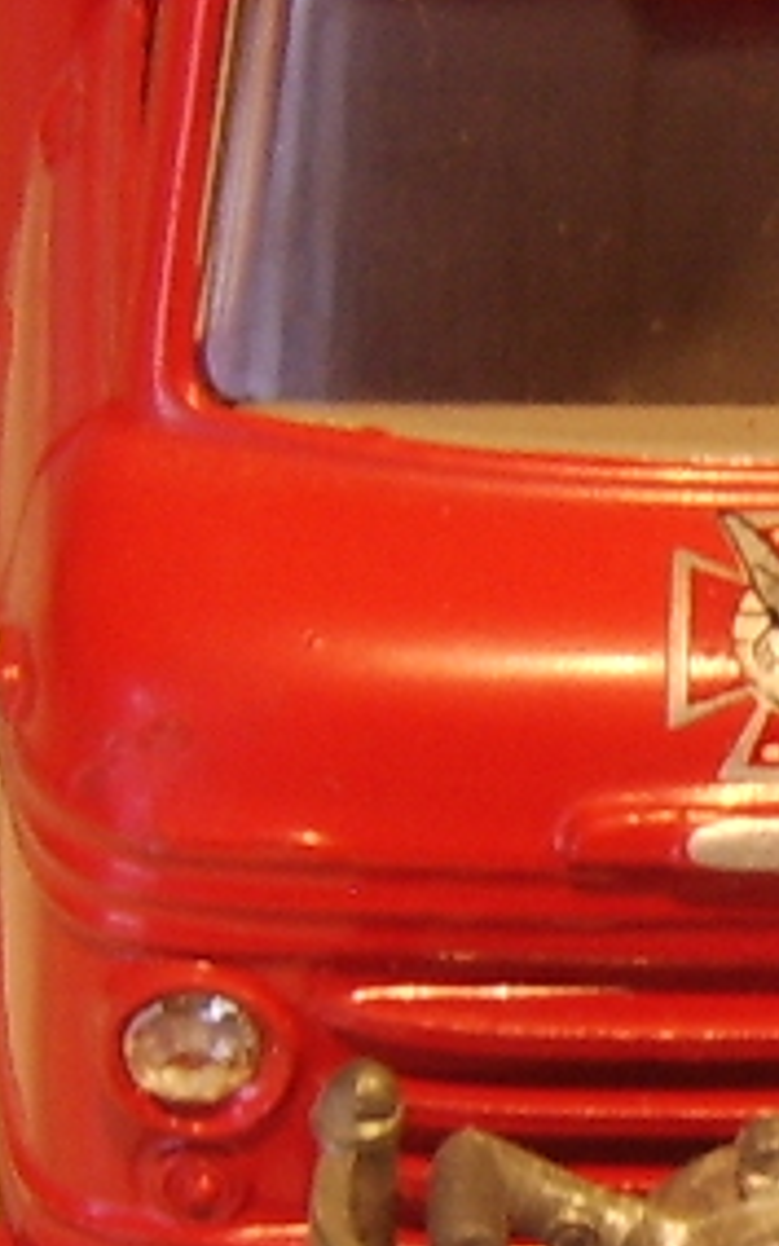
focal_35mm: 186
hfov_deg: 7.0
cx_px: 893
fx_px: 6315
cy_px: 445
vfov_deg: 11.3
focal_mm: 8.13
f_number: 2.7
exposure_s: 1/27
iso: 71
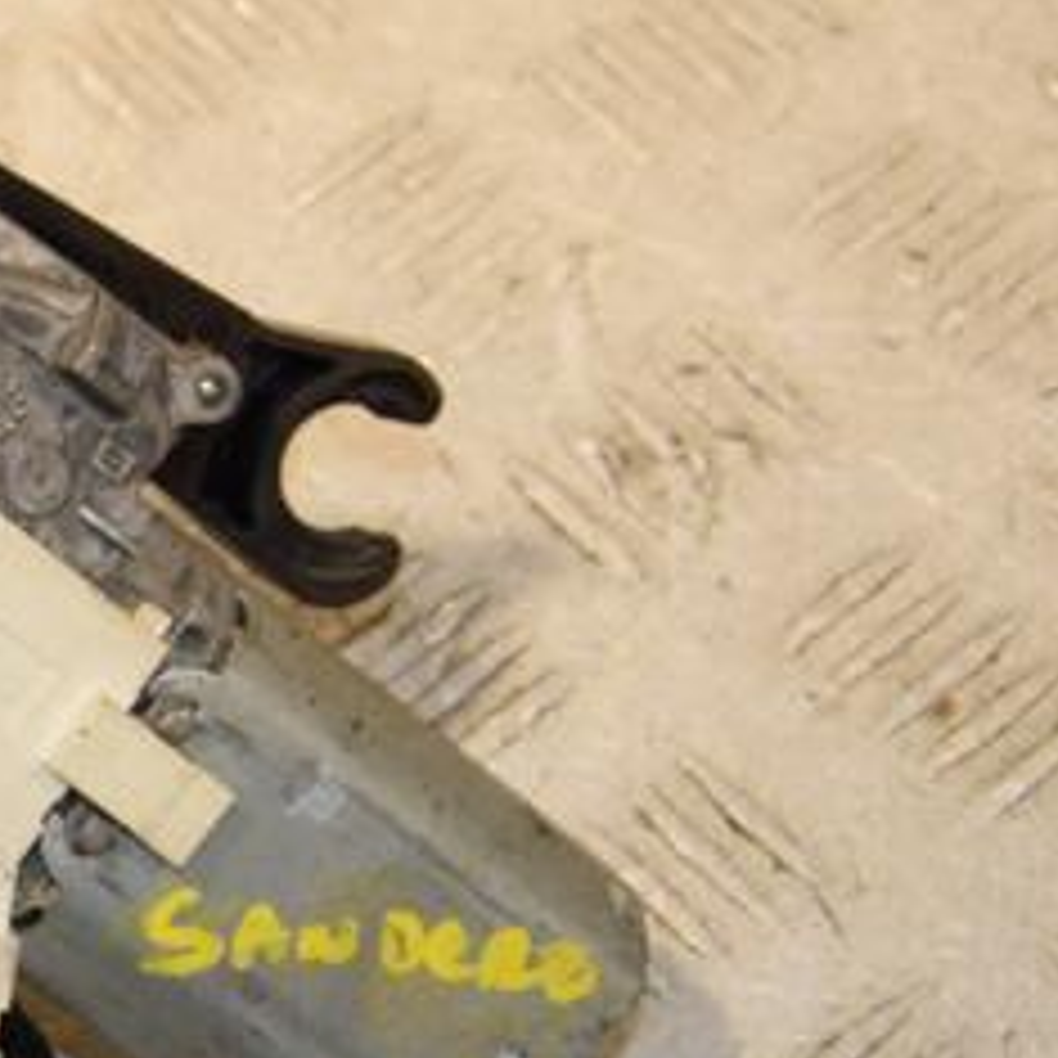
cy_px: 603
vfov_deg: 11.2
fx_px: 5394
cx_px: -279
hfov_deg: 11.0
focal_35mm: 156
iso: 800
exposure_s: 1/200
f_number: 8
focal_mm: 48
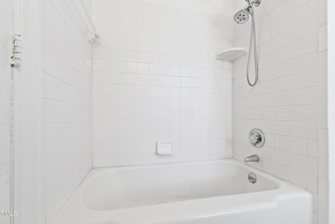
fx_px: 140
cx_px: 168
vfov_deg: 77.3
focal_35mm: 15
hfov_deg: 100.4
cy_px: 112
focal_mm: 10
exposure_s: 1/3
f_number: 8
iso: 100
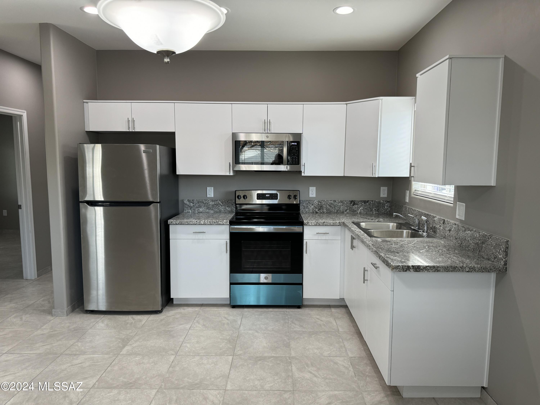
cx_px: 270
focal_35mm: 24
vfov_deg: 56.8
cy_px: 202
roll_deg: -0.9
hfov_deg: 71.6
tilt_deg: -6.8
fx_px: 374
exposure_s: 1/120
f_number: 1.78
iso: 125
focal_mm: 6.86
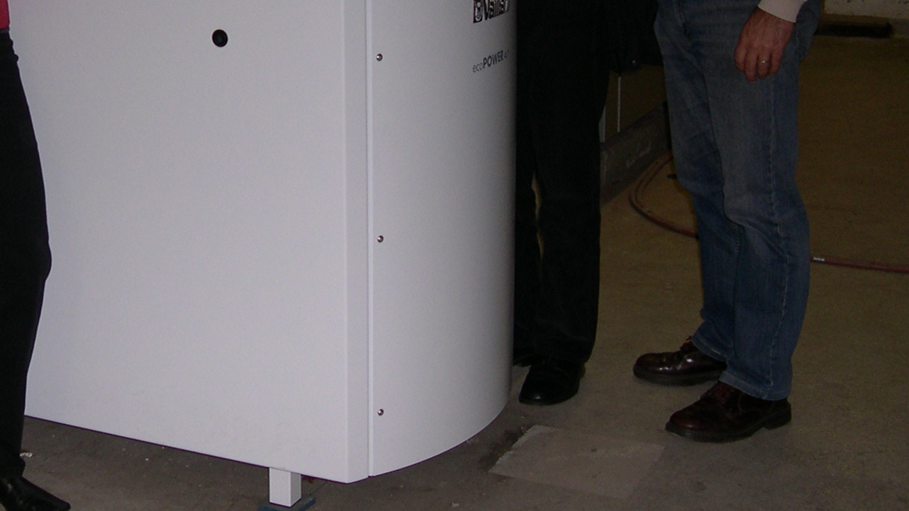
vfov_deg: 16.5
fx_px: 1736
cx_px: 129
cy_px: 37
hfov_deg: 28.4
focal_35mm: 72
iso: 100
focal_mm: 8
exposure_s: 1/60
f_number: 2.8
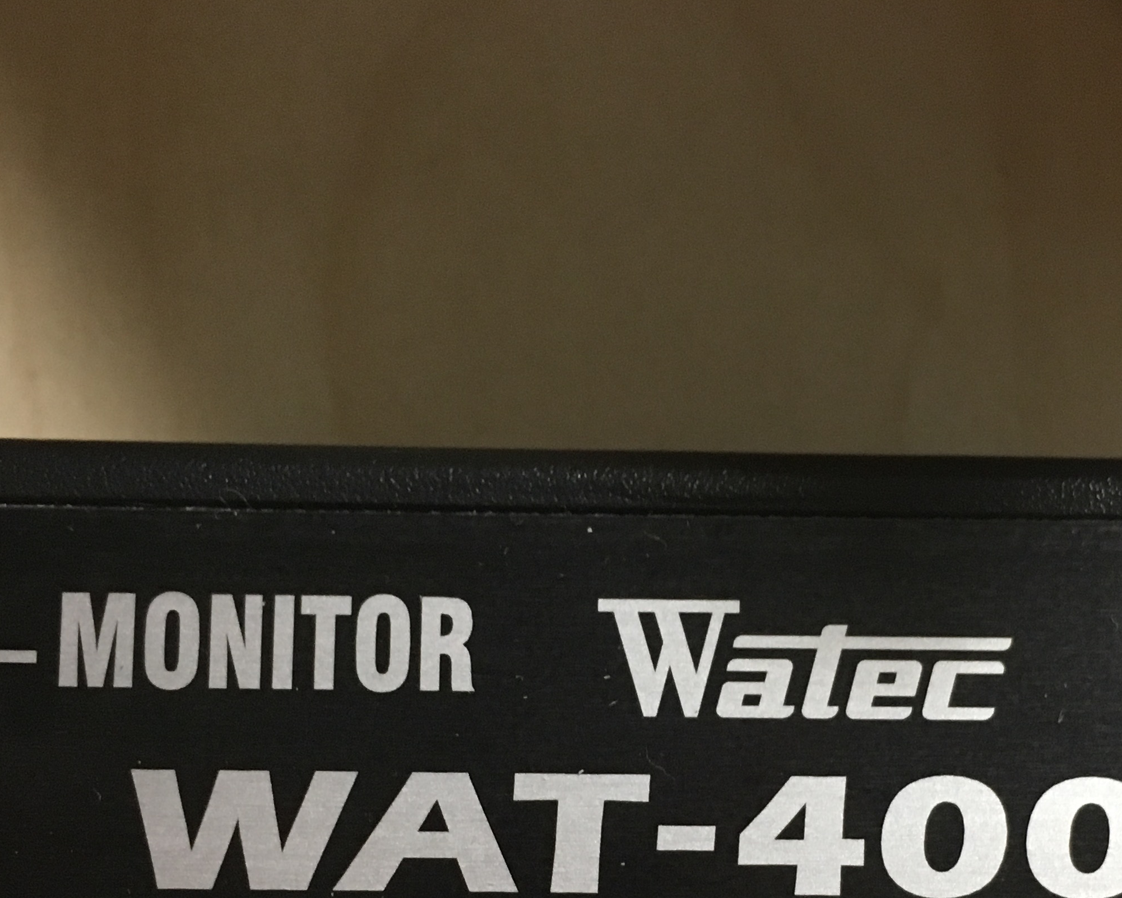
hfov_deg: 32.8
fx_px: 1893
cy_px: 802
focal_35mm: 57
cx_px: 732
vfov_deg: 25.9
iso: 200
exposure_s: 1/20
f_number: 2.2
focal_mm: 4.15
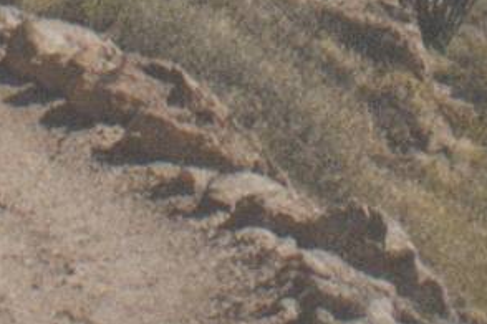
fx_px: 3774
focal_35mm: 279
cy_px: -305
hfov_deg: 7.4
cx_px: 394
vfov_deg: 4.9
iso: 200
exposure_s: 1/250
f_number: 8
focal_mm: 64
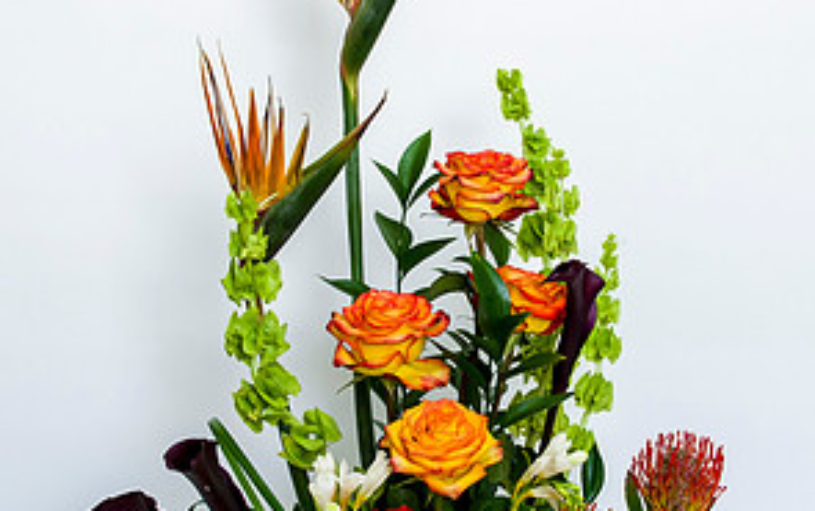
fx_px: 1845
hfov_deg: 24.9
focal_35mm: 83
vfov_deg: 15.7
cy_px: 328
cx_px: 447
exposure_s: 1/60
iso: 320
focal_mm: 29
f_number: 5
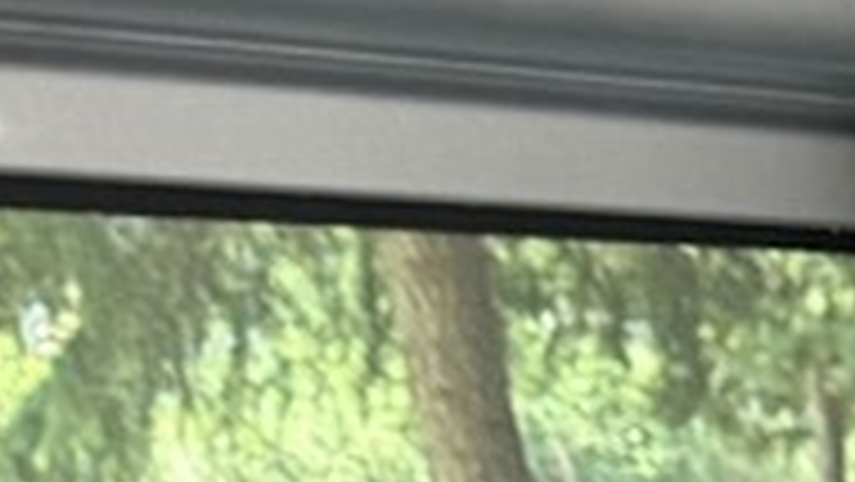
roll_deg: -1.9
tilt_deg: -21.3
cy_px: 2207
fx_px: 3991
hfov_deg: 11.3
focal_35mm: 176
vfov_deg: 5.6
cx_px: 1593
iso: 250
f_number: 1.78
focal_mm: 6.76
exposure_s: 1/60
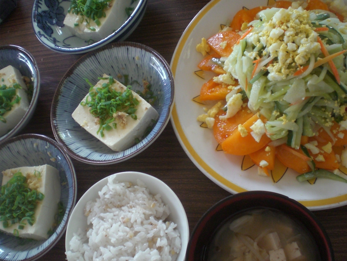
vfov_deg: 37.7
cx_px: 174
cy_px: 130
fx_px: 381
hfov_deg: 49.0
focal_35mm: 38
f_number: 3.1
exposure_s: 1/60
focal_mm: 6.3
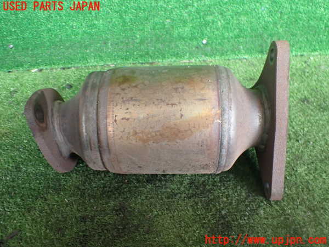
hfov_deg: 60.0
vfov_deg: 46.8
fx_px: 285
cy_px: 124
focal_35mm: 30
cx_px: 164
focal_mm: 5.4
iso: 640
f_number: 2.3
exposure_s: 1/125
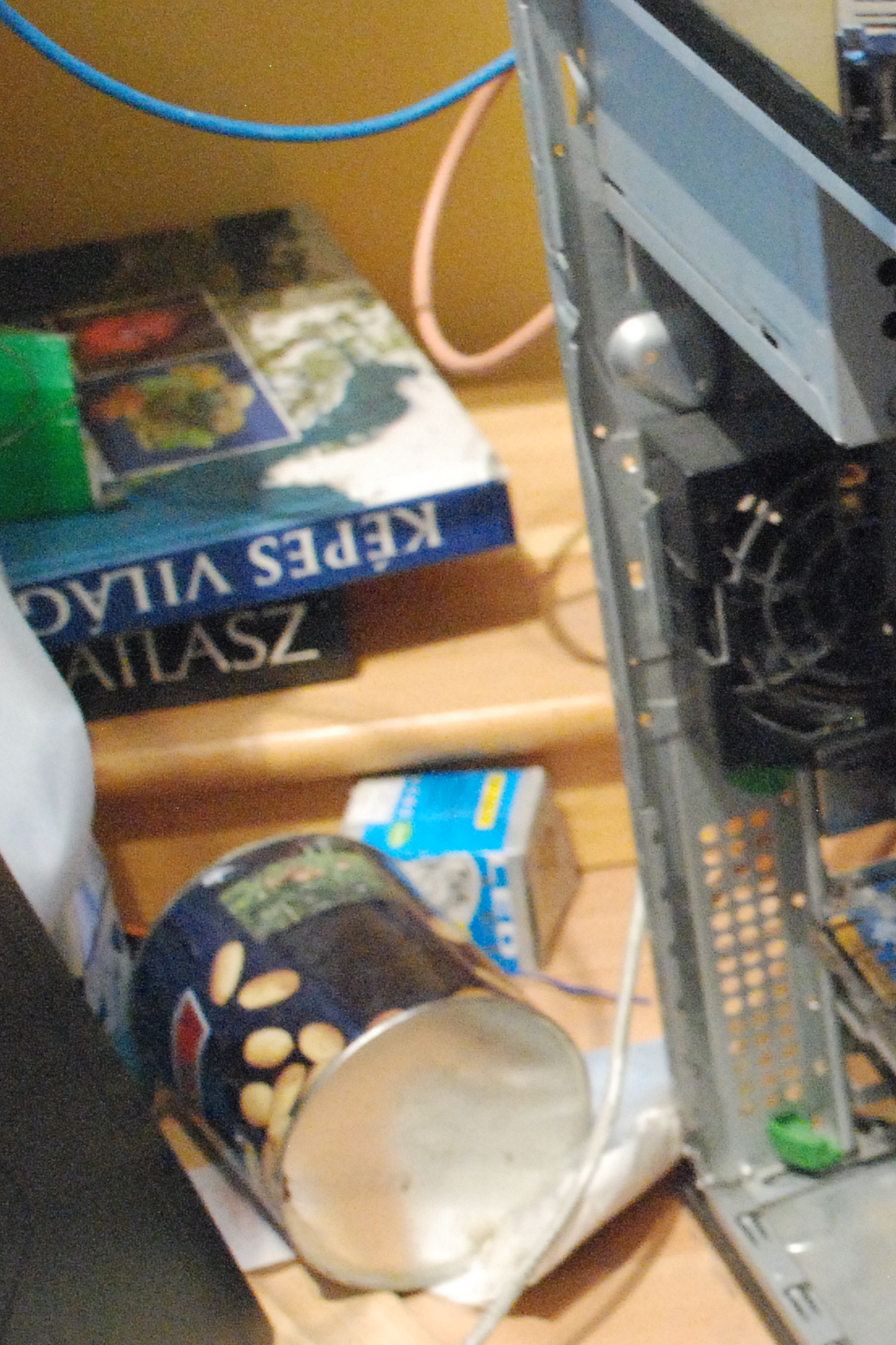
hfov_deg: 14.1
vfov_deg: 22.4
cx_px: 1354
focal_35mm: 91
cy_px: 782
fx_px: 3397
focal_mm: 26
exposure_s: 1/20
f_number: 4
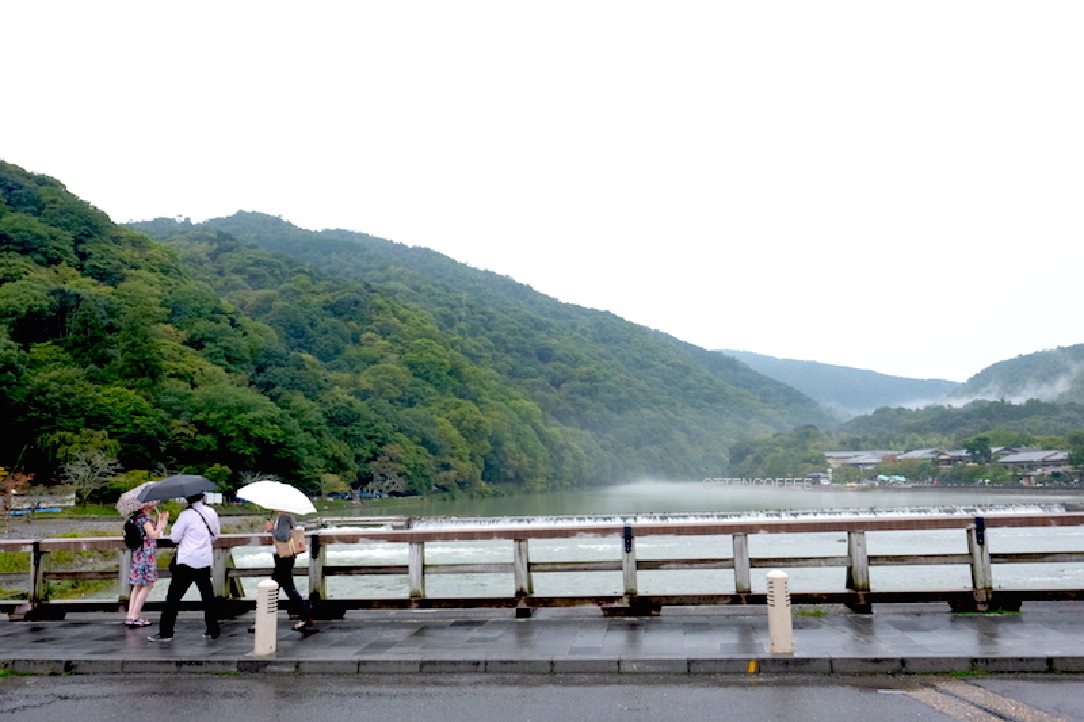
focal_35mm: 24
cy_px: 361
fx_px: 722
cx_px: 542
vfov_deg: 53.1
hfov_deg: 73.8
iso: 1600
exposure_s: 1/250
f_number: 10
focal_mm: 16
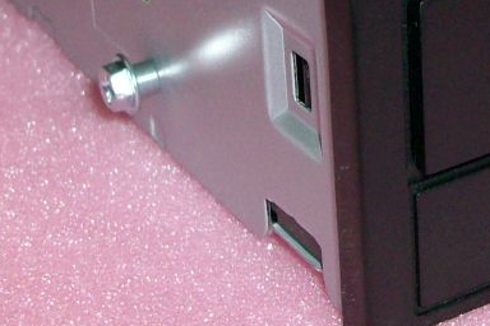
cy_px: -215
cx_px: 530
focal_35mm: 118
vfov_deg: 11.0
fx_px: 1606
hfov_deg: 16.8
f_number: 2.8
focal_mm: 5.7
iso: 160
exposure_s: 1/60
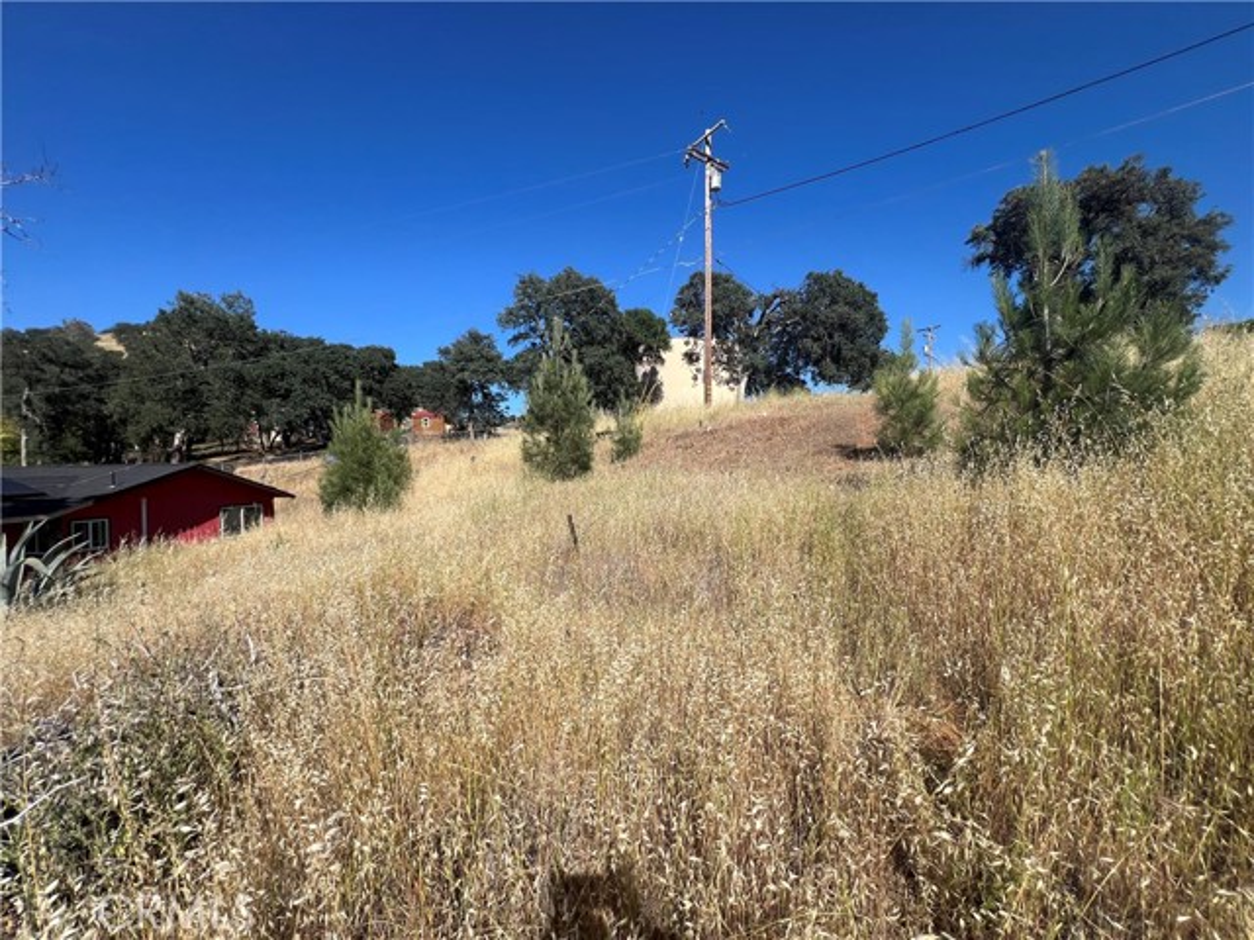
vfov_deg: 89.9
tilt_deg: -1.6
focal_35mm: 13
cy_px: 470
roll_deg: +0.7
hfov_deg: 106.2
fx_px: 471
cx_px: 627
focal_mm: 1.57
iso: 32
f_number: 1.8
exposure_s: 1/2137
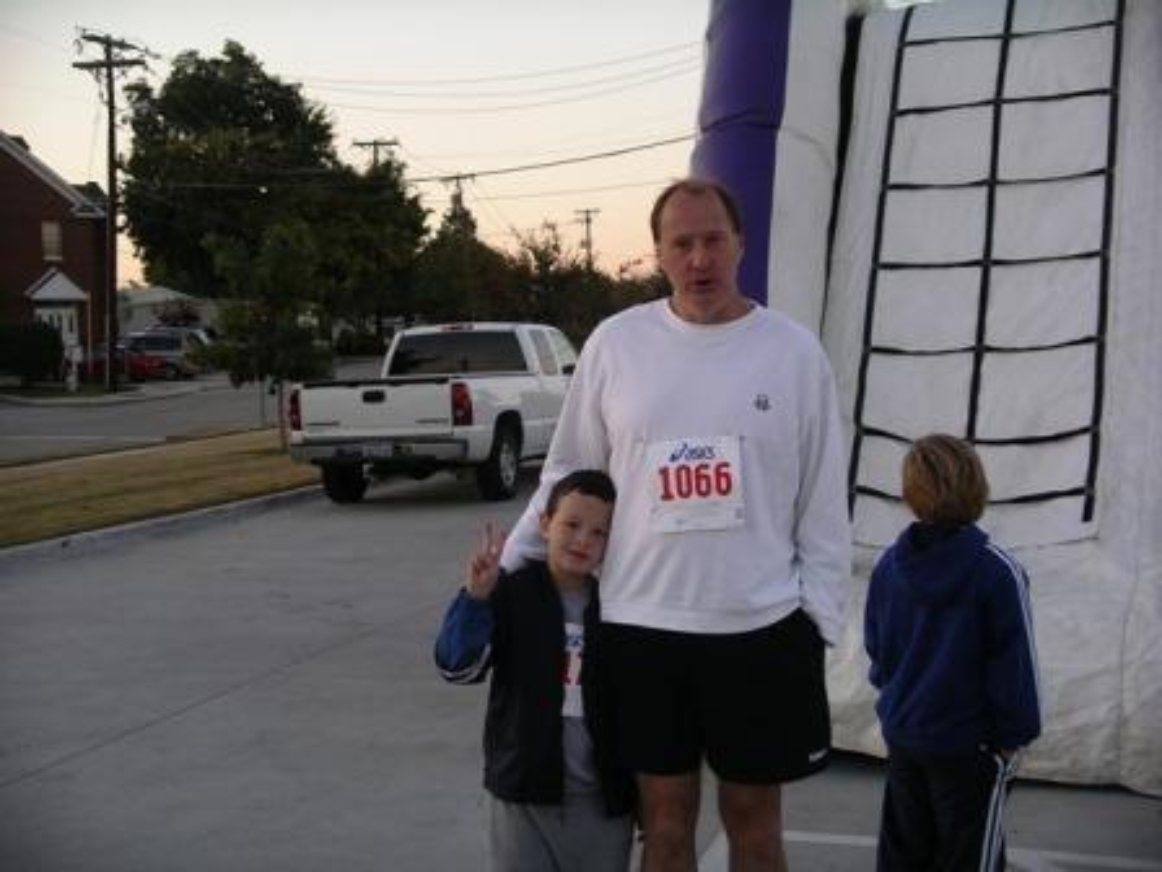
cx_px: 581
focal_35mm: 52
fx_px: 1746
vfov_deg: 28.0
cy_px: 436
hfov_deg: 36.8
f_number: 3.2
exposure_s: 1/102
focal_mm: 10.9
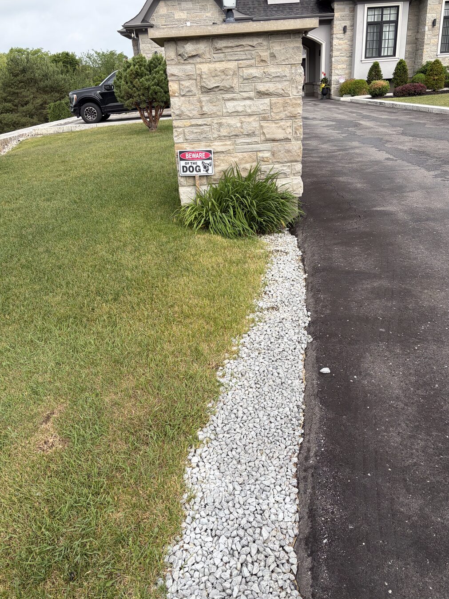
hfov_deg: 51.4
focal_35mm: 27
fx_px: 467
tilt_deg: -26.7
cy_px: 289
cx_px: 226
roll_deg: +3.2
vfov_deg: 65.3
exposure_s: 1/1626
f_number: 1.6
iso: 50
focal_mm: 5.96
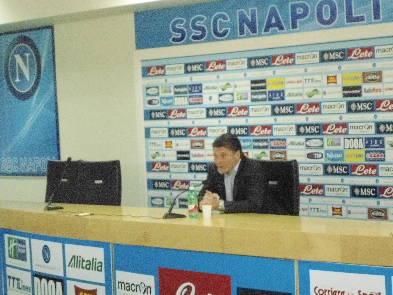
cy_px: 148
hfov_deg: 18.5
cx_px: 197
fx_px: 1204
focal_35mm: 106
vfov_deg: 14.0
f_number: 5.9
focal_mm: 18.8
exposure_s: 1/60
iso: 1600
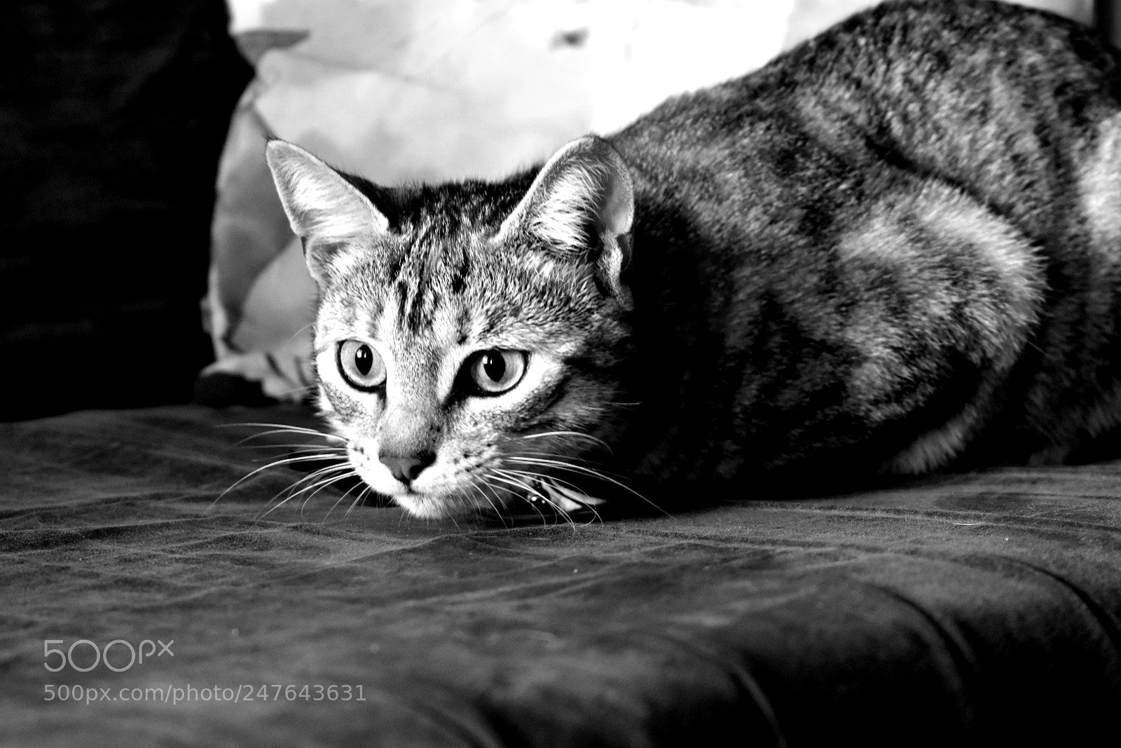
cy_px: 374
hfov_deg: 24.6
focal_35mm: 82
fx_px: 2569
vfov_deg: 16.6
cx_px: 560
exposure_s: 1/125
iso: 3200
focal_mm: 55
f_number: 5.6
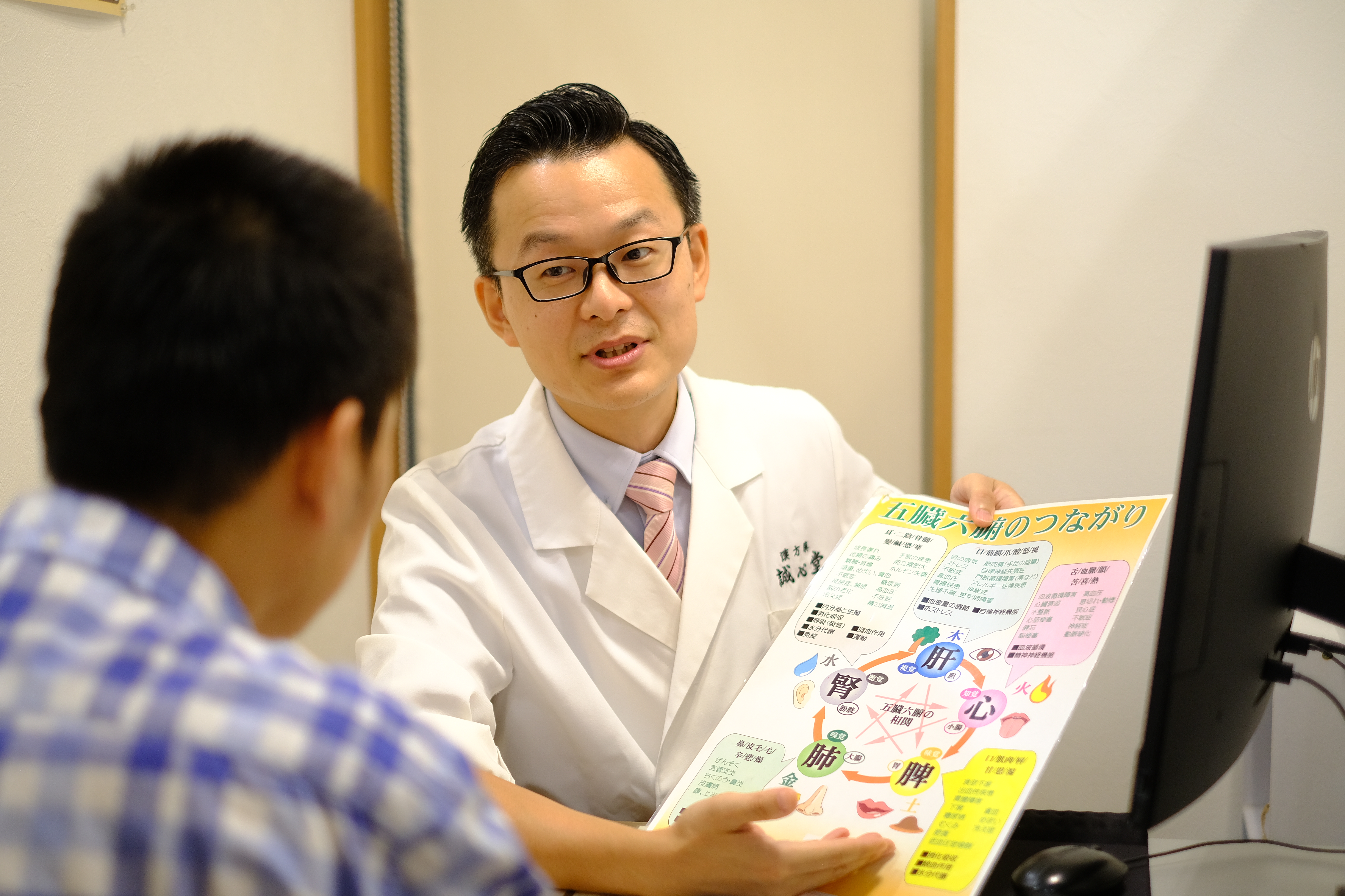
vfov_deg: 25.5
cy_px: 448
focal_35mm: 53
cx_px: 672
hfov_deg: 37.5
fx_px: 1980
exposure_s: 1/250
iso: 500
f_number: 1.4
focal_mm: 35
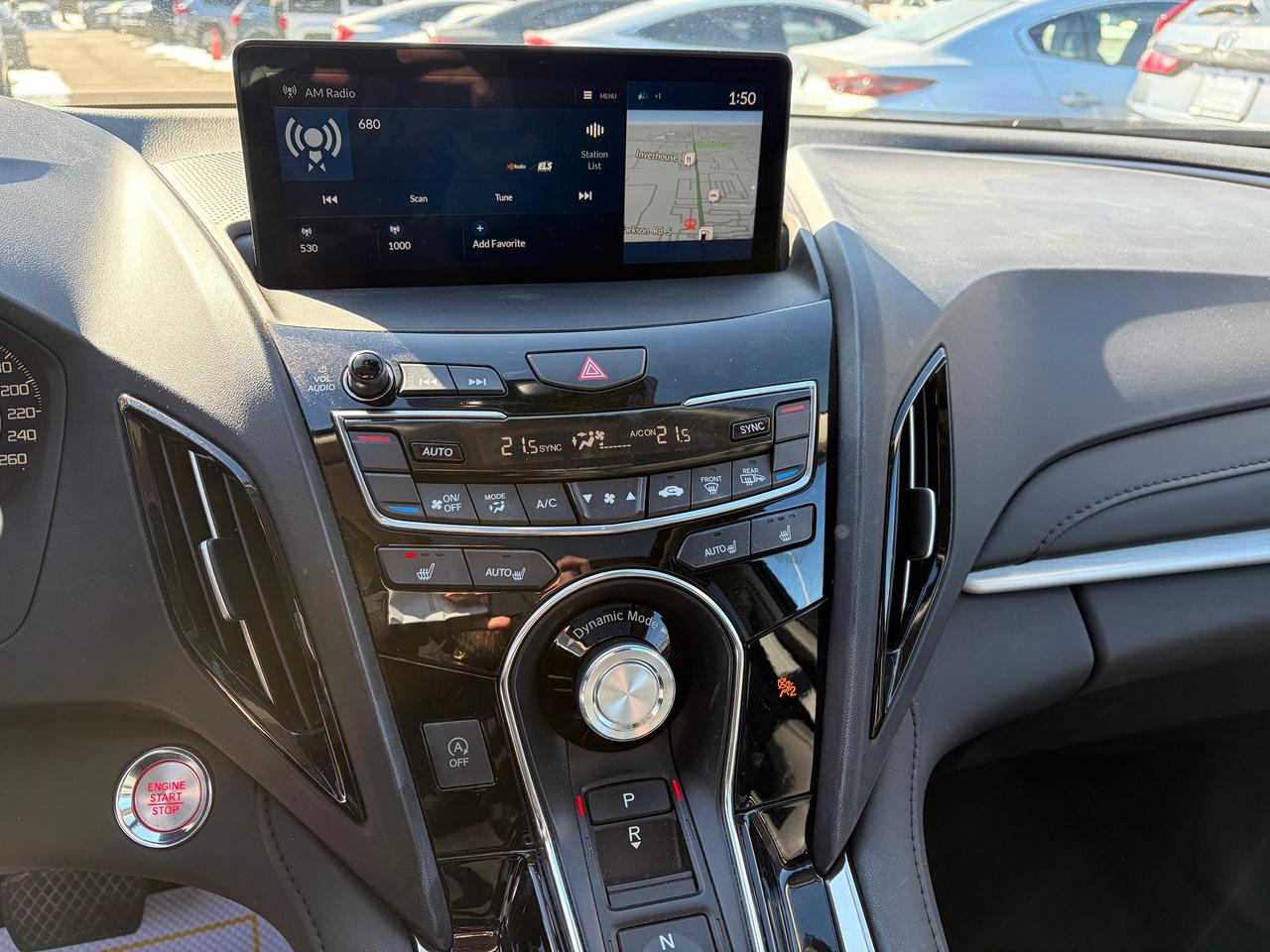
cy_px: 476
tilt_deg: -25.6
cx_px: 635
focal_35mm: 26
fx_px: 954
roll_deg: -0.1
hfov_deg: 67.3
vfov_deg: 53.1
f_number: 1.6
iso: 64
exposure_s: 1/195
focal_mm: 5.96
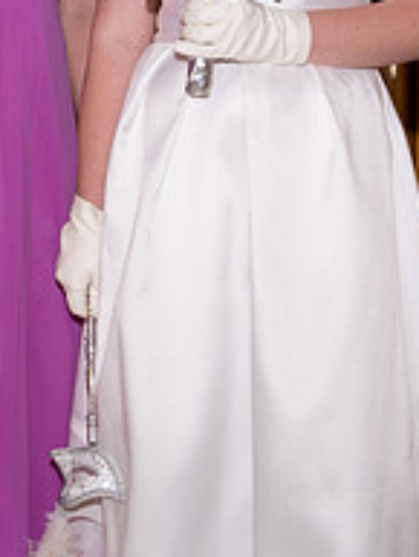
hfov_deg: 11.2
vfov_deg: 14.8
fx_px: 2128
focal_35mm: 132
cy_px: 52
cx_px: 147
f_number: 5.6
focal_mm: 59
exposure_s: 1/160
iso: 800
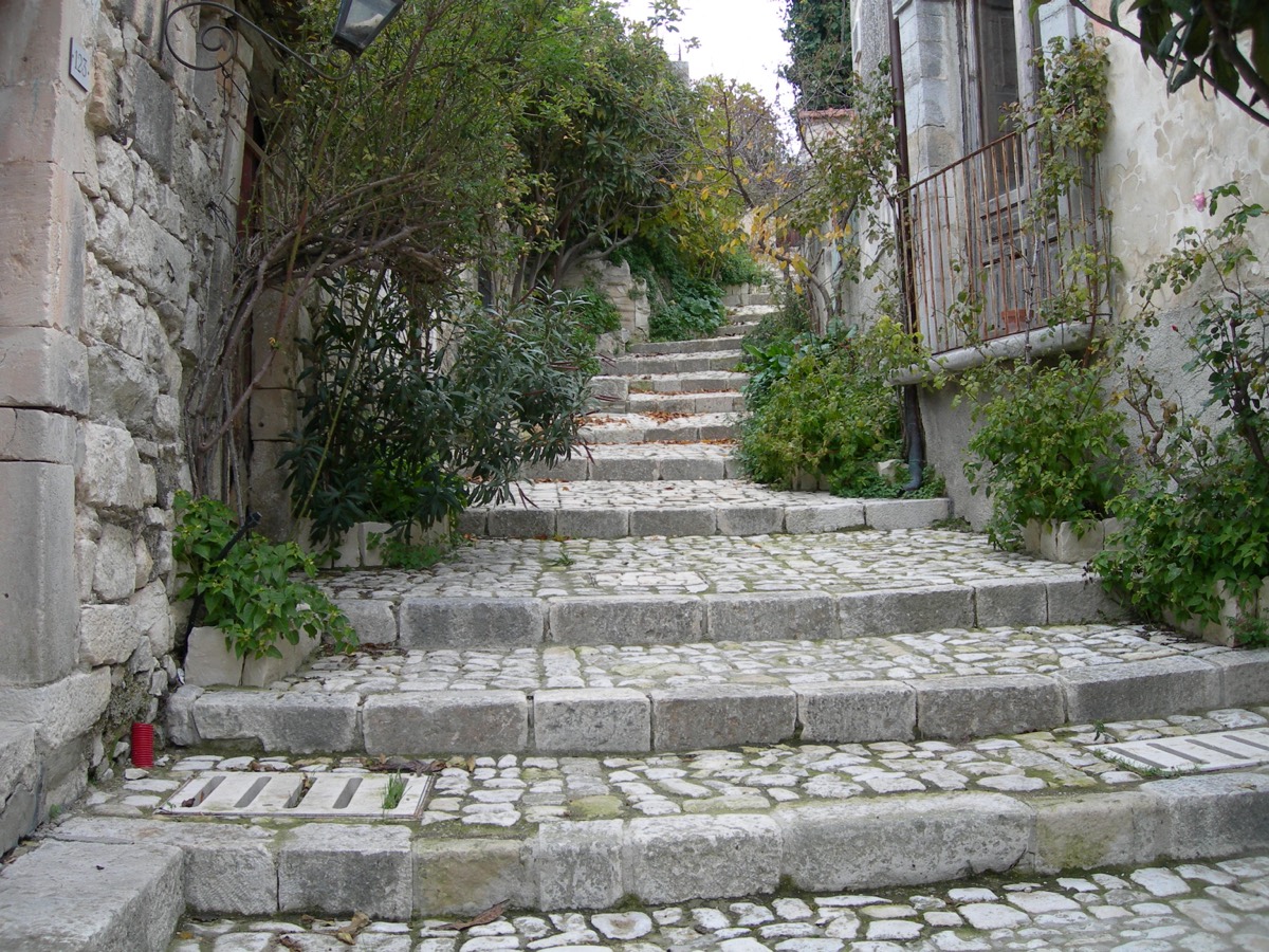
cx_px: 634
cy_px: 476
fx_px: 1393
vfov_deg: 37.7
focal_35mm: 38
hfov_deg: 49.0
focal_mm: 7.8
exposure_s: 1/88.7
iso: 50
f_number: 2.8
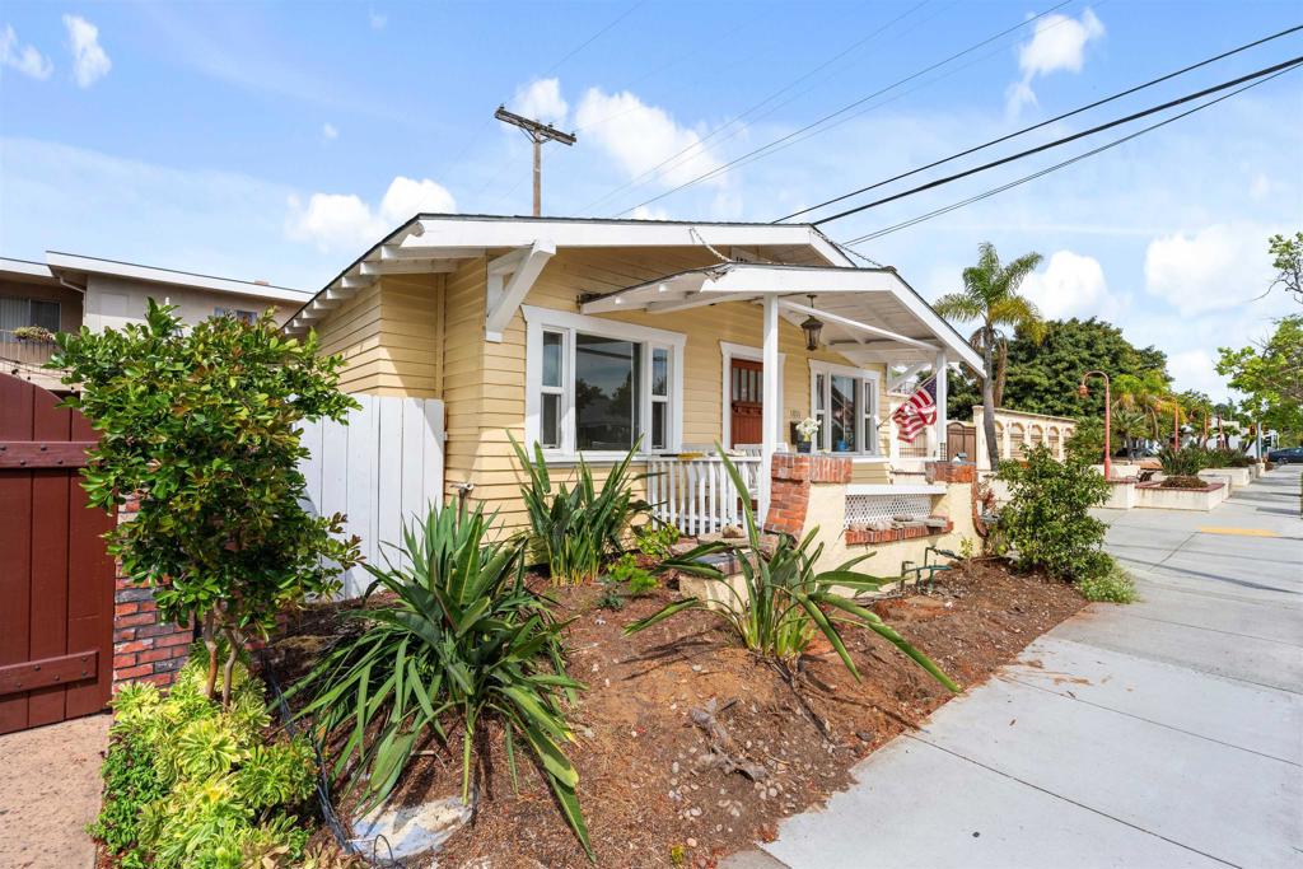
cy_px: 434
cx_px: 652
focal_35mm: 16
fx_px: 579
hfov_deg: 96.7
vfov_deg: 73.8
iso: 125
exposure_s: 1/320
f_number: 9
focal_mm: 16
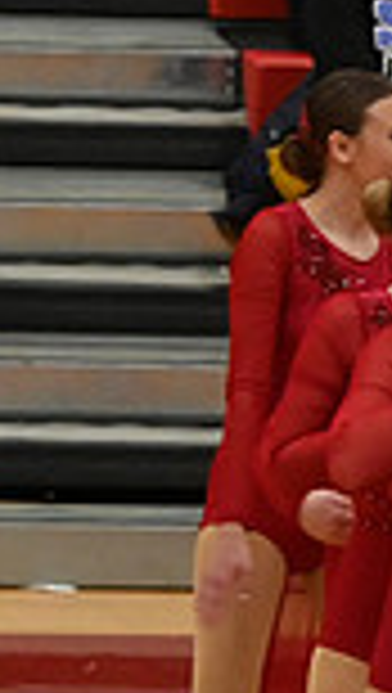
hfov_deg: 1.7
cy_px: 583
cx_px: 1181
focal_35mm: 710
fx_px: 13077
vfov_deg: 3.0
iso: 5000
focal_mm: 120
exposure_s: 1/400
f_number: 4
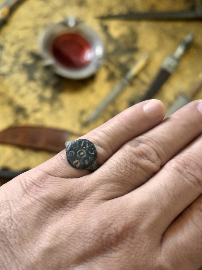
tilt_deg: -63.0
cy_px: 135
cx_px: 101
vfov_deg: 36.8
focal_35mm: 52
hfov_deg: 28.0
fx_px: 405
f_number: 1.6
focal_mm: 5.96
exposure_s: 1/29
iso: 400
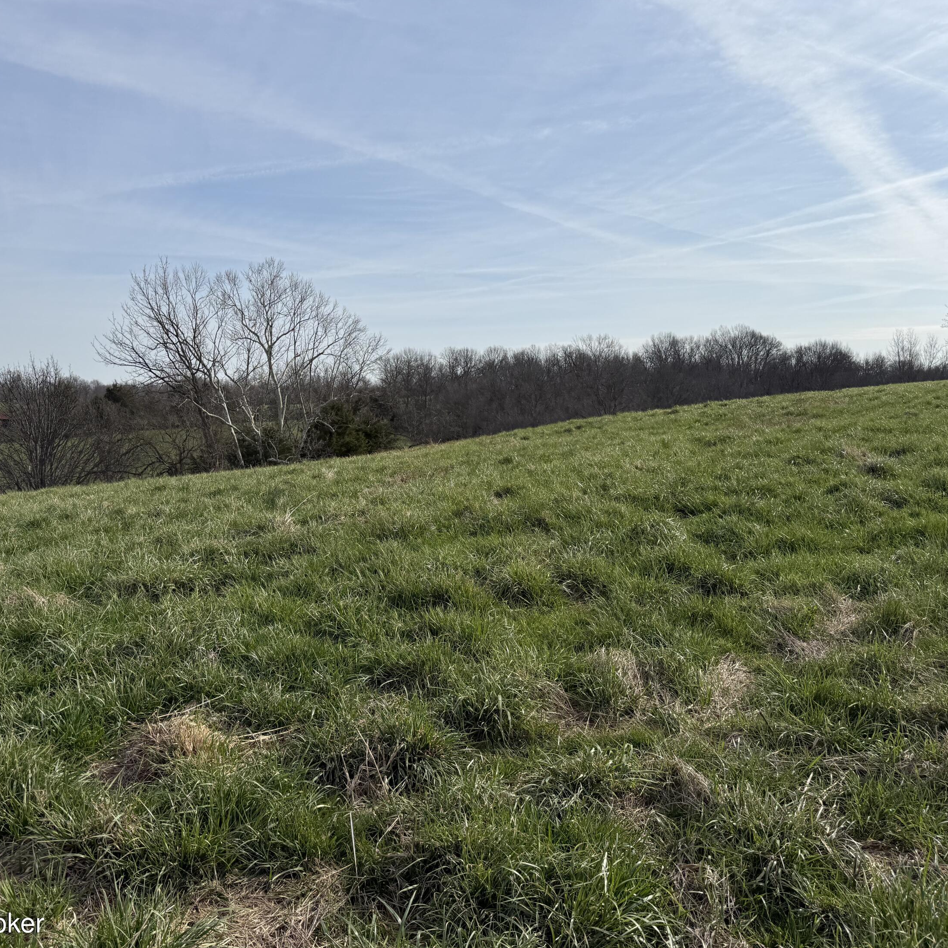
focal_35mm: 29
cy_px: 481
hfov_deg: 55.6
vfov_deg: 55.6
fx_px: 899
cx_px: 436
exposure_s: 1/7353
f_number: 1.78
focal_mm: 6.76
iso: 80
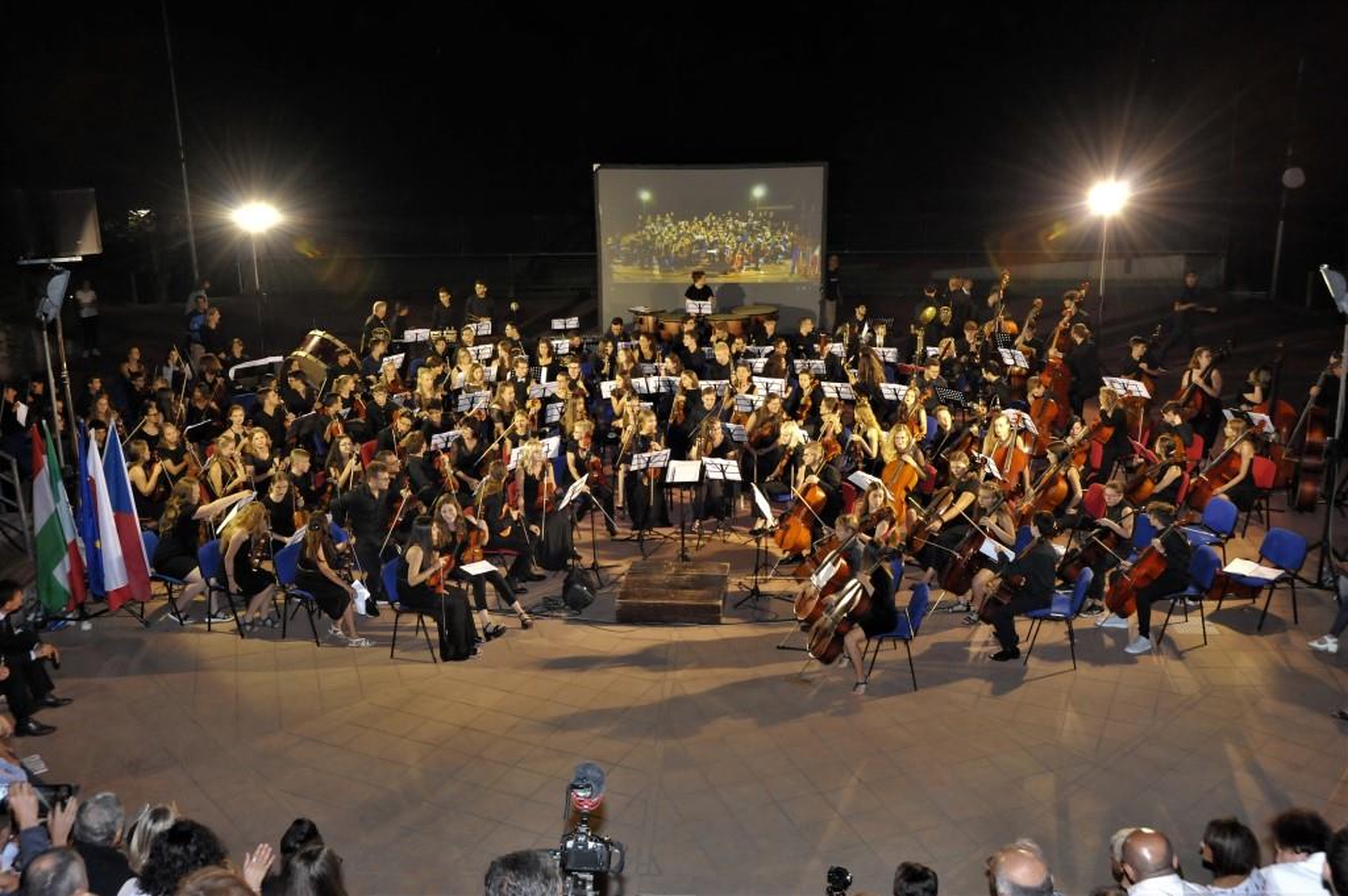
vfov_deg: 41.1
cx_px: 674
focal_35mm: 32
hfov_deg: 58.8
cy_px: 448
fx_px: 1197
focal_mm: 32
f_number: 8
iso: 3200
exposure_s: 1/60
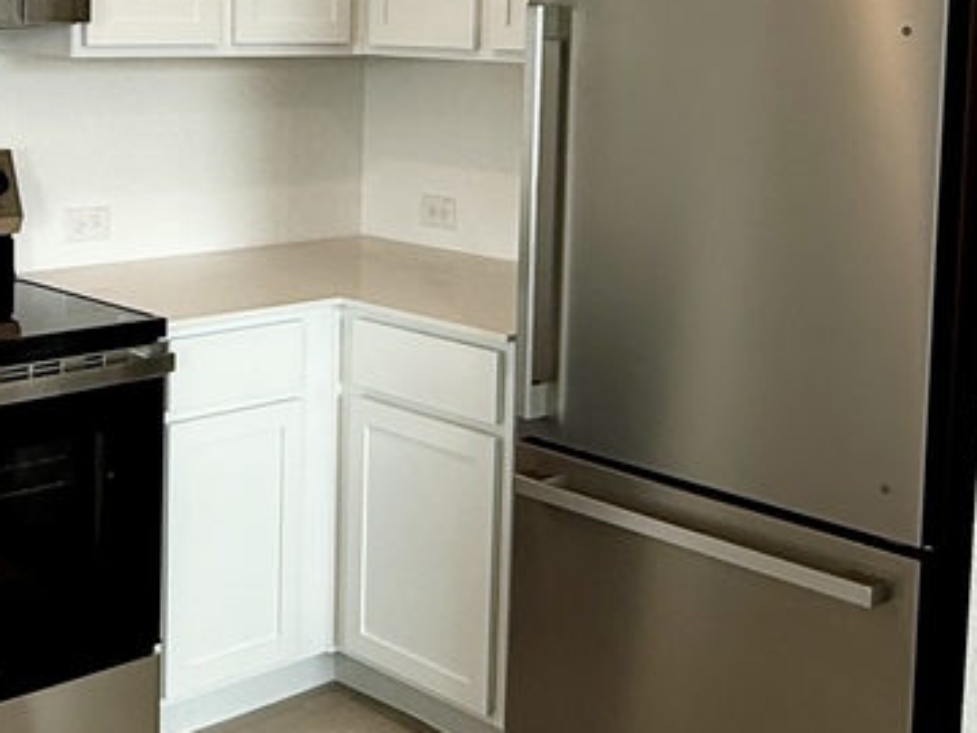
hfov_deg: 34.2
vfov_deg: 25.5
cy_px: 122
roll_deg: -1.6
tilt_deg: -3.9
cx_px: 375
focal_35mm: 56
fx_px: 1581
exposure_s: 1/120
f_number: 2.2
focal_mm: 2.22
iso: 100
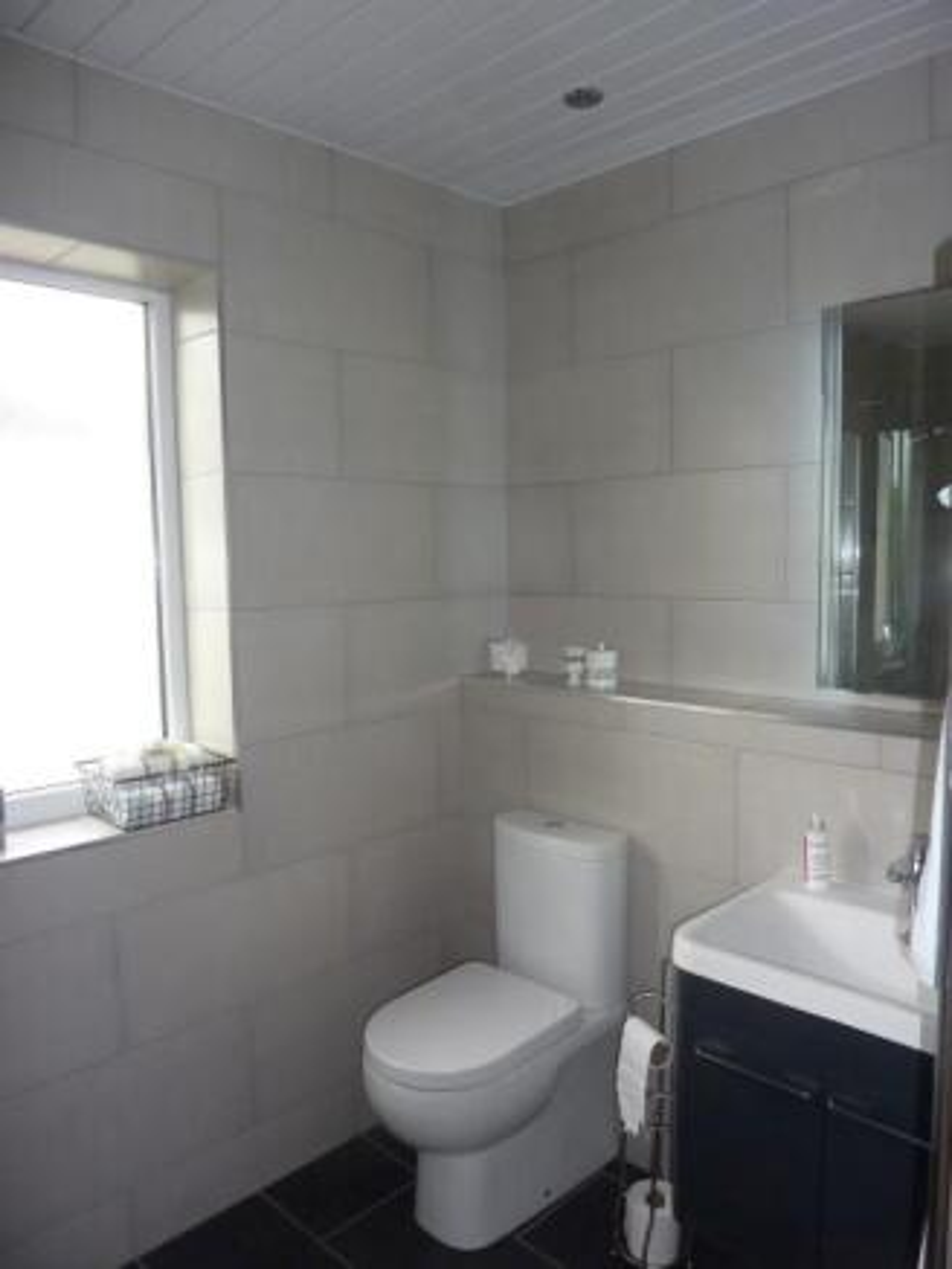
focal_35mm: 25
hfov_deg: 54.9
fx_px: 916
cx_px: 476
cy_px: 634
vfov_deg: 69.4
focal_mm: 4.1
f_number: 3.3
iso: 100
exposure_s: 1/30
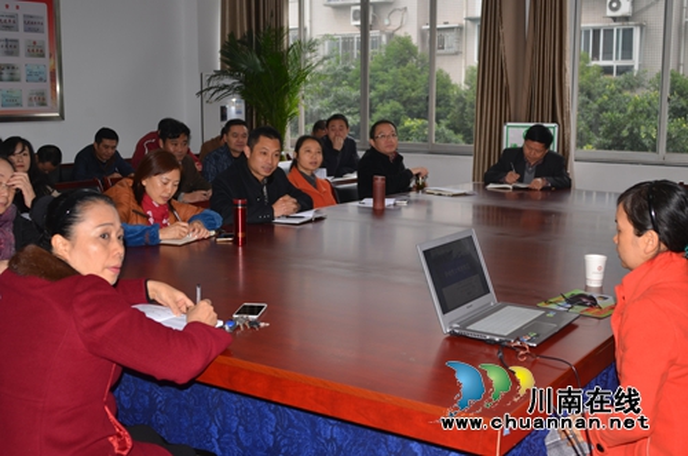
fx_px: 801
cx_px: 344
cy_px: 228
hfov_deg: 46.5
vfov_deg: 31.7
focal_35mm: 42
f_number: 3.5
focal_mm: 28
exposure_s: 1/60
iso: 100
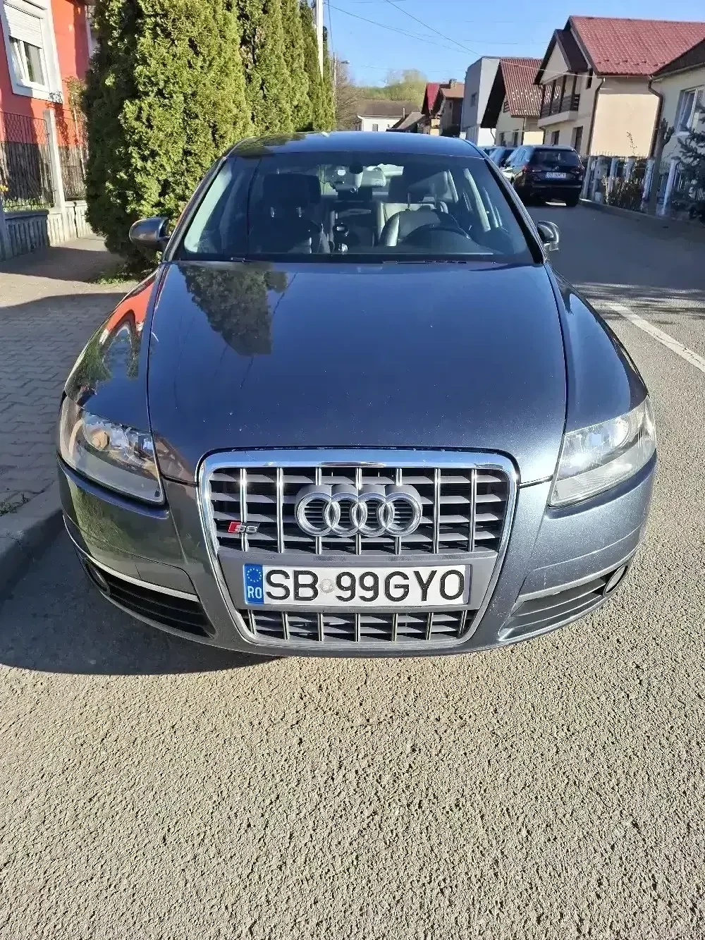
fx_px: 624
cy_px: 470
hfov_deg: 58.9
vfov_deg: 73.9
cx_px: 352
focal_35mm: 23
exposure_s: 1/1111
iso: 50
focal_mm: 5.54
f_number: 1.8
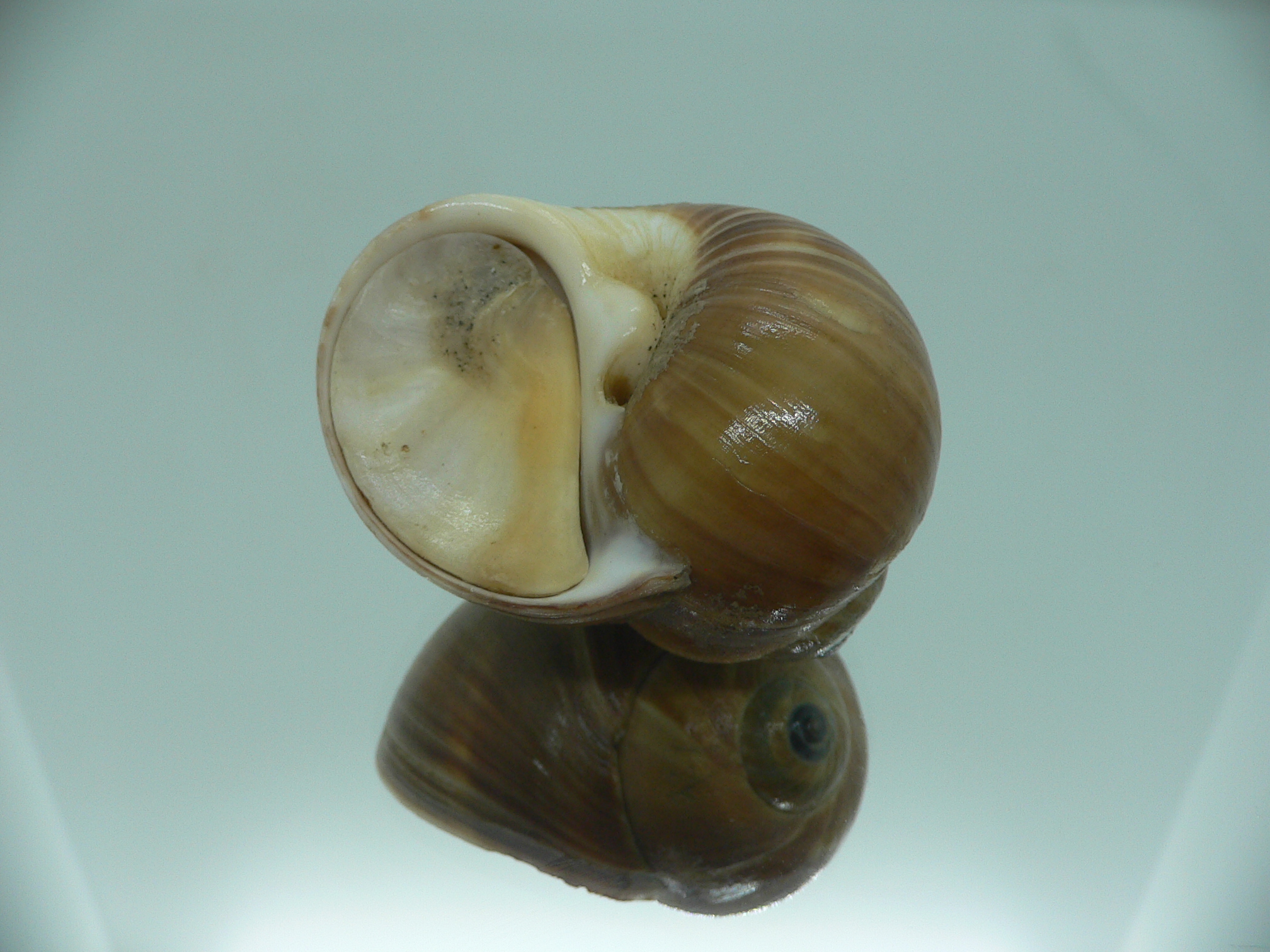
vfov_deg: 40.7
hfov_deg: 52.6
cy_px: 476
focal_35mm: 35
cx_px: 635
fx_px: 1284
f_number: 2.8
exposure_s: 1/60
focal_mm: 4.6
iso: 80
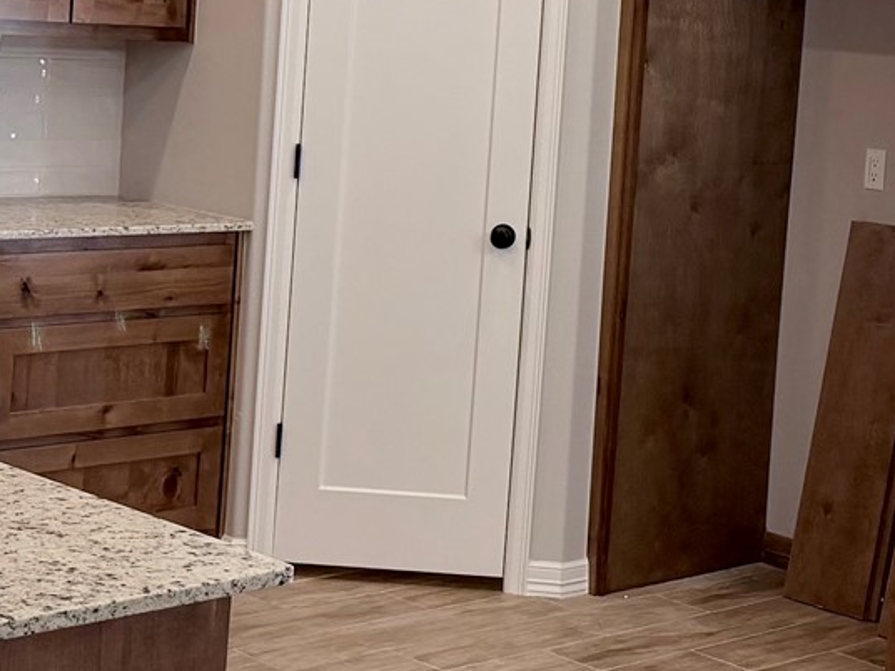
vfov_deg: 17.0
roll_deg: -4.0
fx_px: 2224
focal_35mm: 86
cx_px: 731
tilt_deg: -1.5
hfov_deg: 22.4
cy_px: 85
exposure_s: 1/212
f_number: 1.78
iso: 125
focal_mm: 6.76
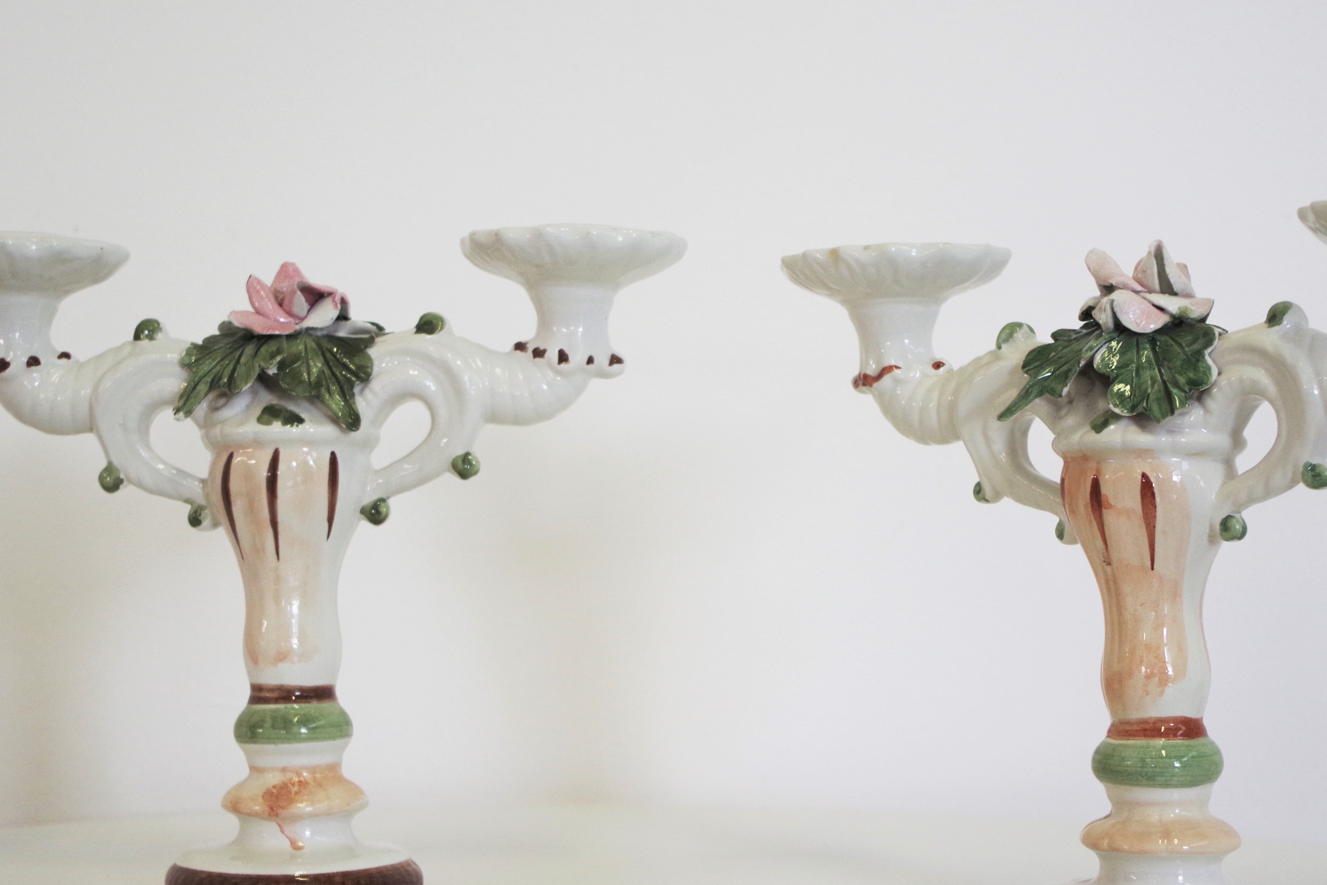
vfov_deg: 20.3
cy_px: 415
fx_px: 2470
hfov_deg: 30.0
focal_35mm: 67
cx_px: 750
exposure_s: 1/125
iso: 400
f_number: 4
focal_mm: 32.5
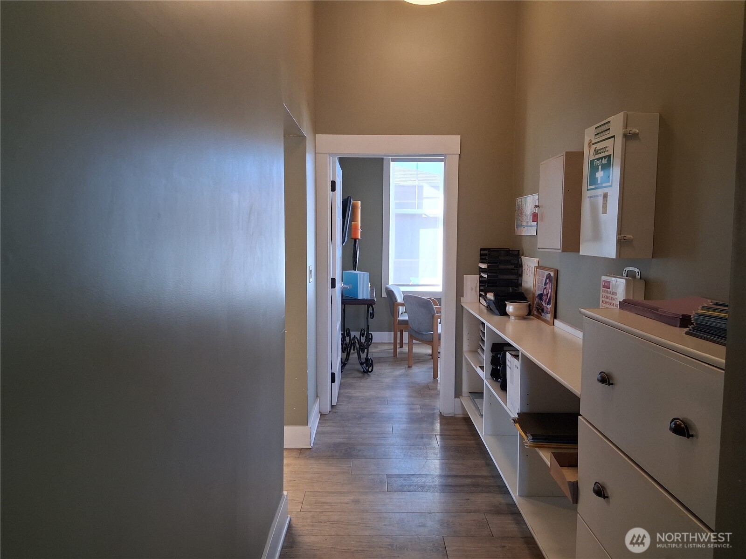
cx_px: 373
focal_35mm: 26
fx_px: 560
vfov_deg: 53.1
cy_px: 280
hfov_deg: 67.3
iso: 250
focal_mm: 3.98
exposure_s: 1/50
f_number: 1.8
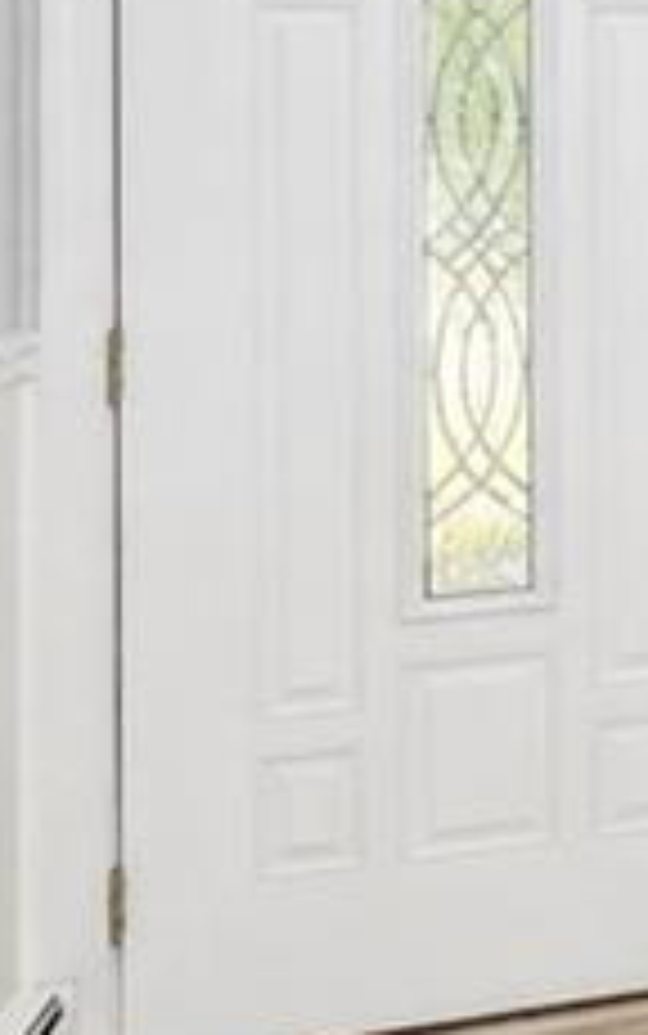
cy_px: 99
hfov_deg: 14.0
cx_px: 1516
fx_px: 1919
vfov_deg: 29.0
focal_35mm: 68
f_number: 8
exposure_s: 1/100
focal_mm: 10
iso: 2000
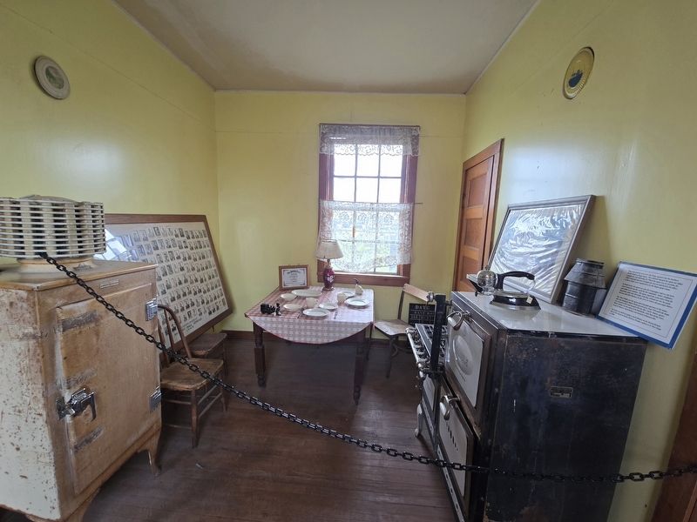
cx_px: 348
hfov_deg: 106.2
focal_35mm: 13
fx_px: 262
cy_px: 261
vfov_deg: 89.9
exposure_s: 1/60.2
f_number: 2.2
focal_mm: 2.2
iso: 80
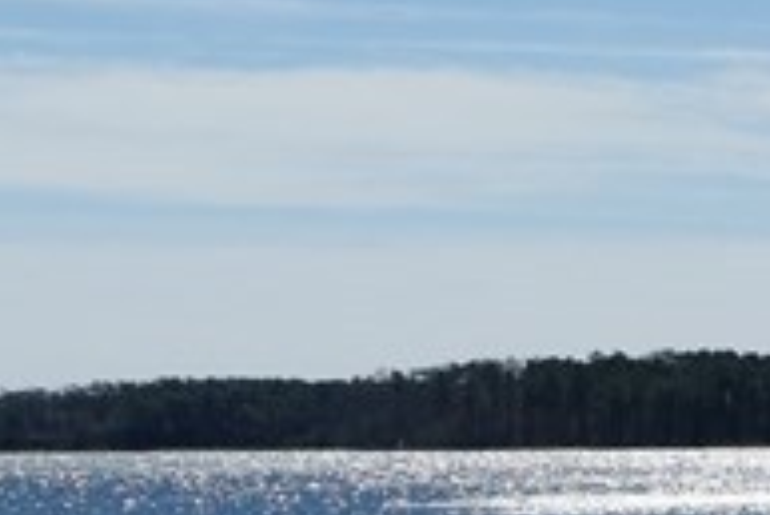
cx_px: 1616
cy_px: 767
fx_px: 4581
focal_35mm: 214
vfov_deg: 6.4
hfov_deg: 9.0
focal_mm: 13.97
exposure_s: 1/2000
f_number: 5
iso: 125
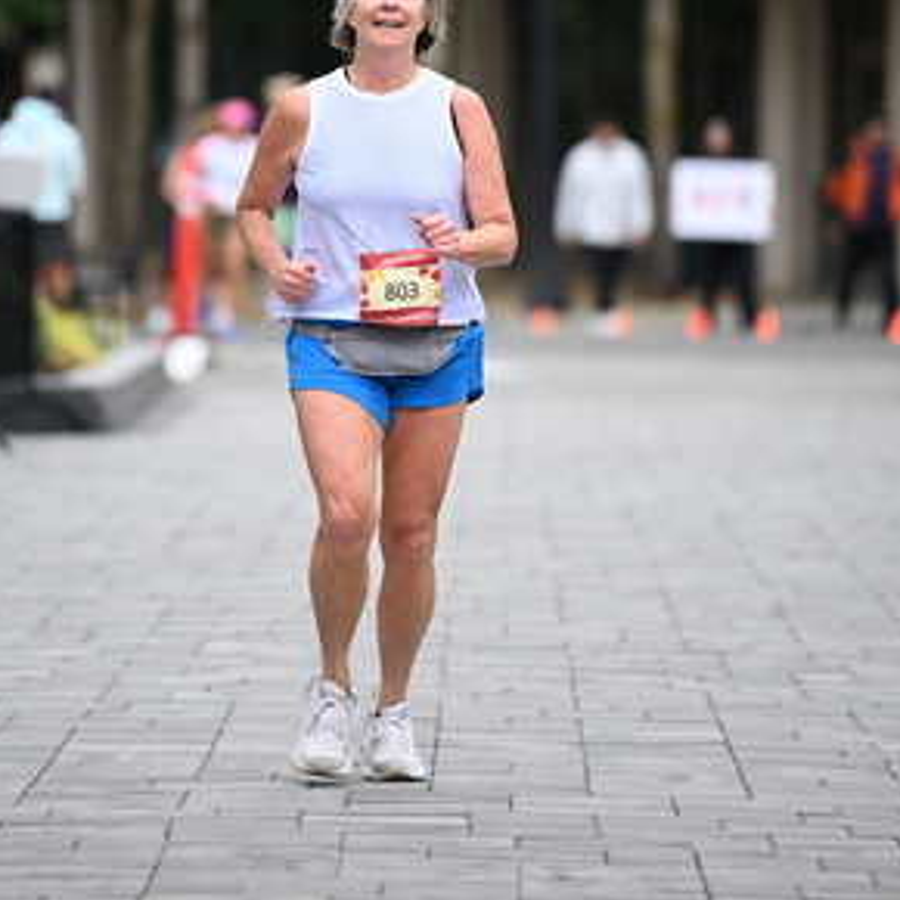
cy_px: 155
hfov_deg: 5.4
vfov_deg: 5.4
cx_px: 408
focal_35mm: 322
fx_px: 9472
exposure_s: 1/2500
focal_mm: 200
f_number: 2.8
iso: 640
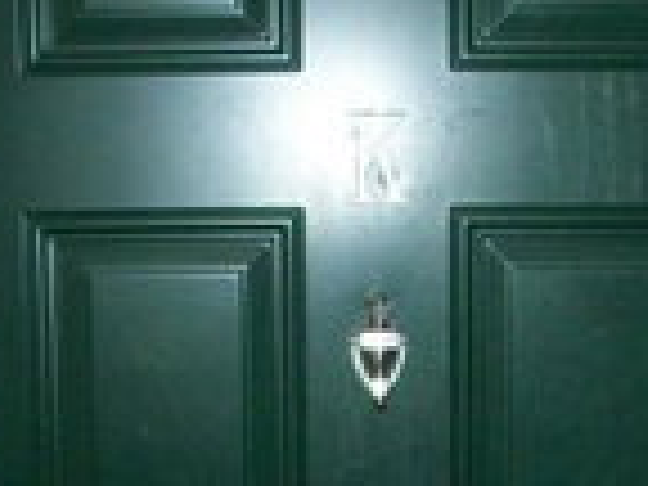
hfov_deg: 18.9
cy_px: 558
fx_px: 1947
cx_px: 389
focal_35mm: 104
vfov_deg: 13.9
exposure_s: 1/30
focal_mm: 6.3
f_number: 3.1
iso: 160
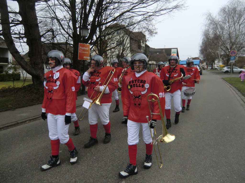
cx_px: 122
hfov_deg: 71.6
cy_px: 92
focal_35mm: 24
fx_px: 170
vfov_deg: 56.8
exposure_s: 1/125
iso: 64
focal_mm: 4.3
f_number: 3.2
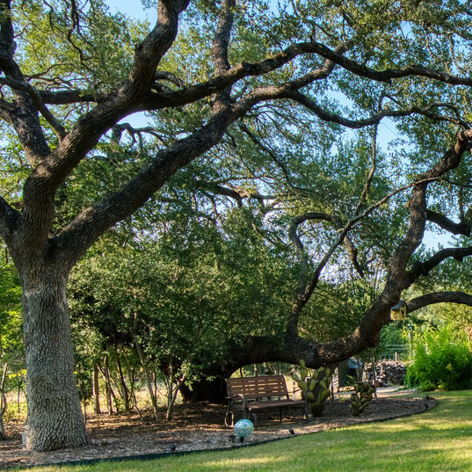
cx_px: 562
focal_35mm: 41
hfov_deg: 33.5
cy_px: 339
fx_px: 632
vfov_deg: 40.1
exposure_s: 1/20
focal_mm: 16
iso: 100
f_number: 11
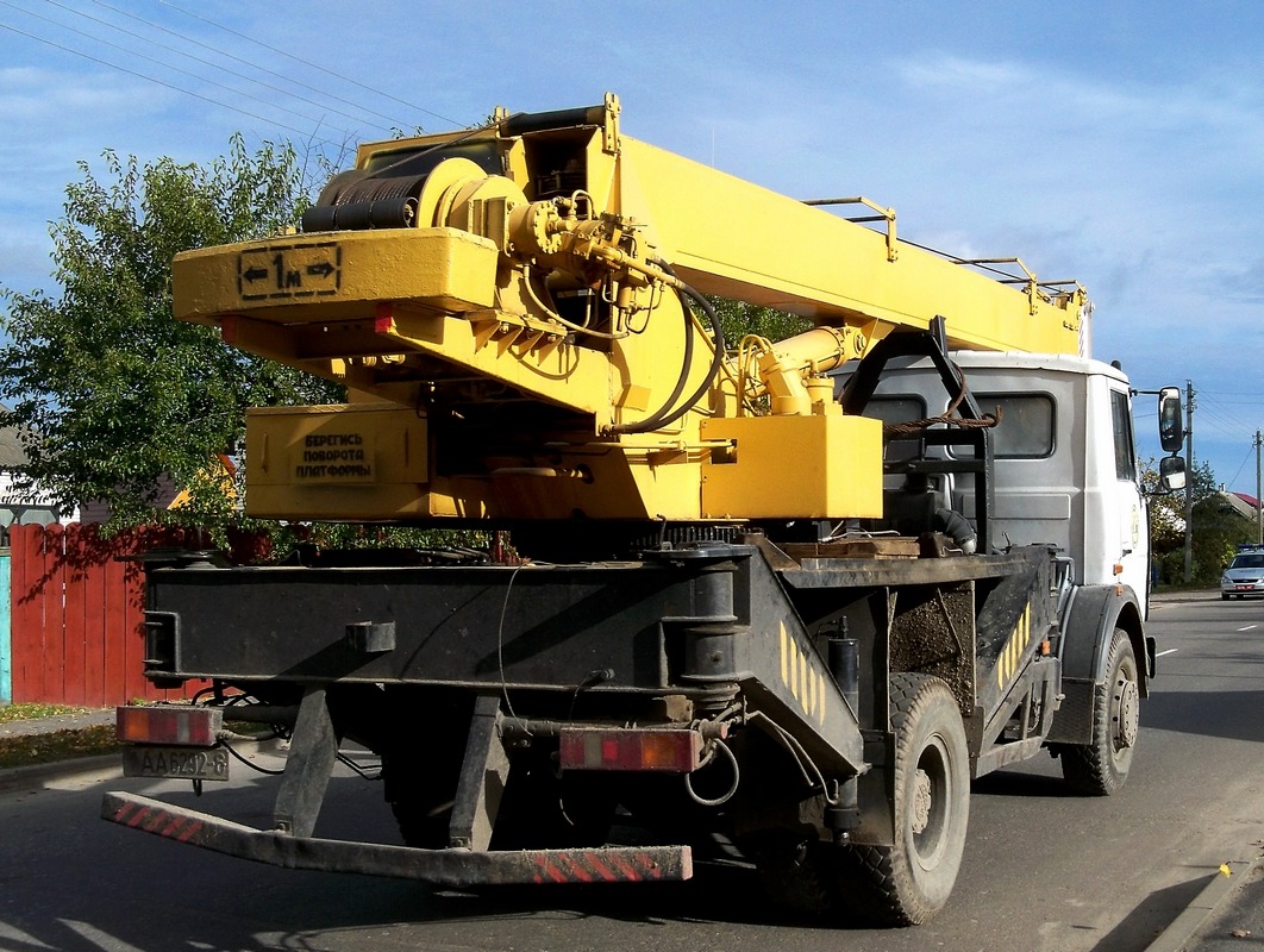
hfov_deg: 52.6
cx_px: 632
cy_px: 476
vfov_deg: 40.8
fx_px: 1280
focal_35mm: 35
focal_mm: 6.2
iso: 100
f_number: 3.5
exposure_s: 1/1600
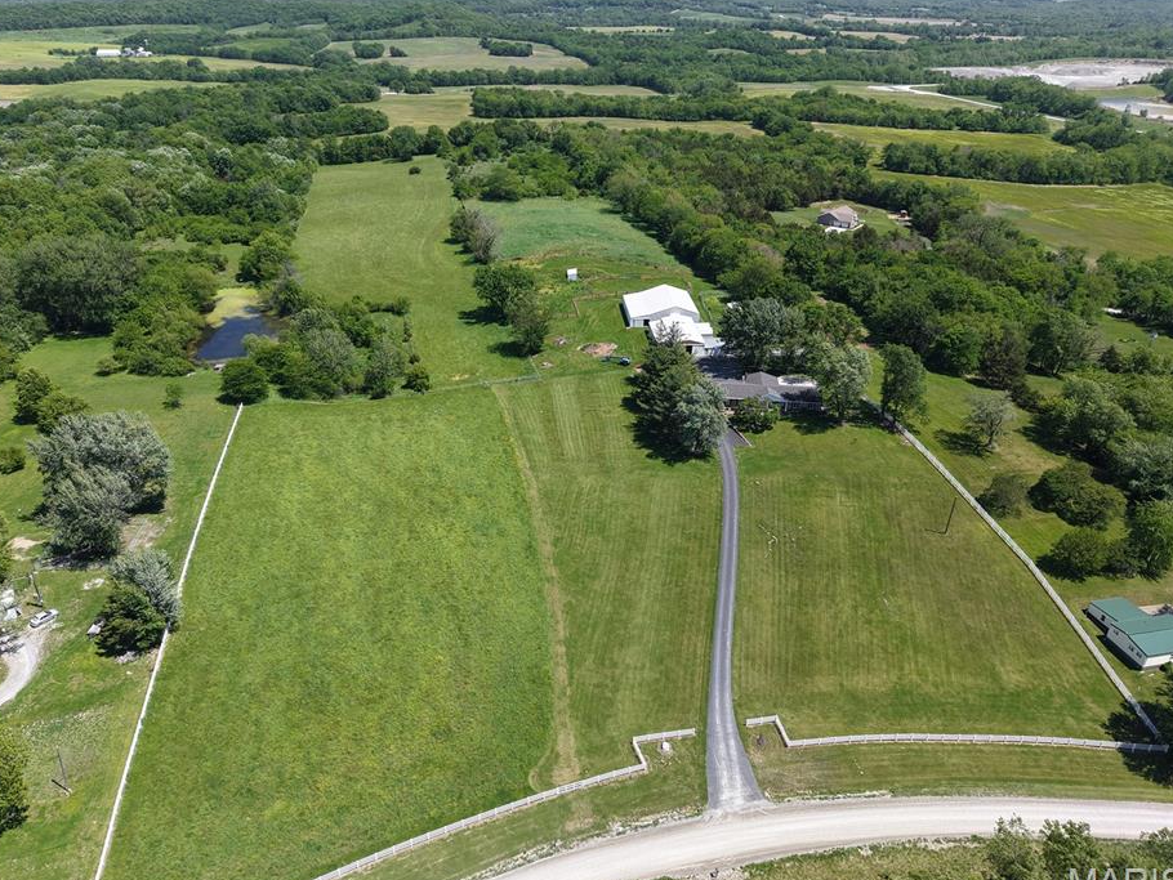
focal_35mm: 27
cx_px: 538
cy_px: 415
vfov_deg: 51.3
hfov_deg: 65.2
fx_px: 915
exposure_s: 1/2500
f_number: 1.8
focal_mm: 8.67
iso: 120
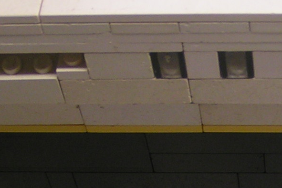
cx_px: 265
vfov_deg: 9.9
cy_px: 223
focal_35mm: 137
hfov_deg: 14.8
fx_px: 1073
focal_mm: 5.8
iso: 50
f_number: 2.8
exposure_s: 1/40
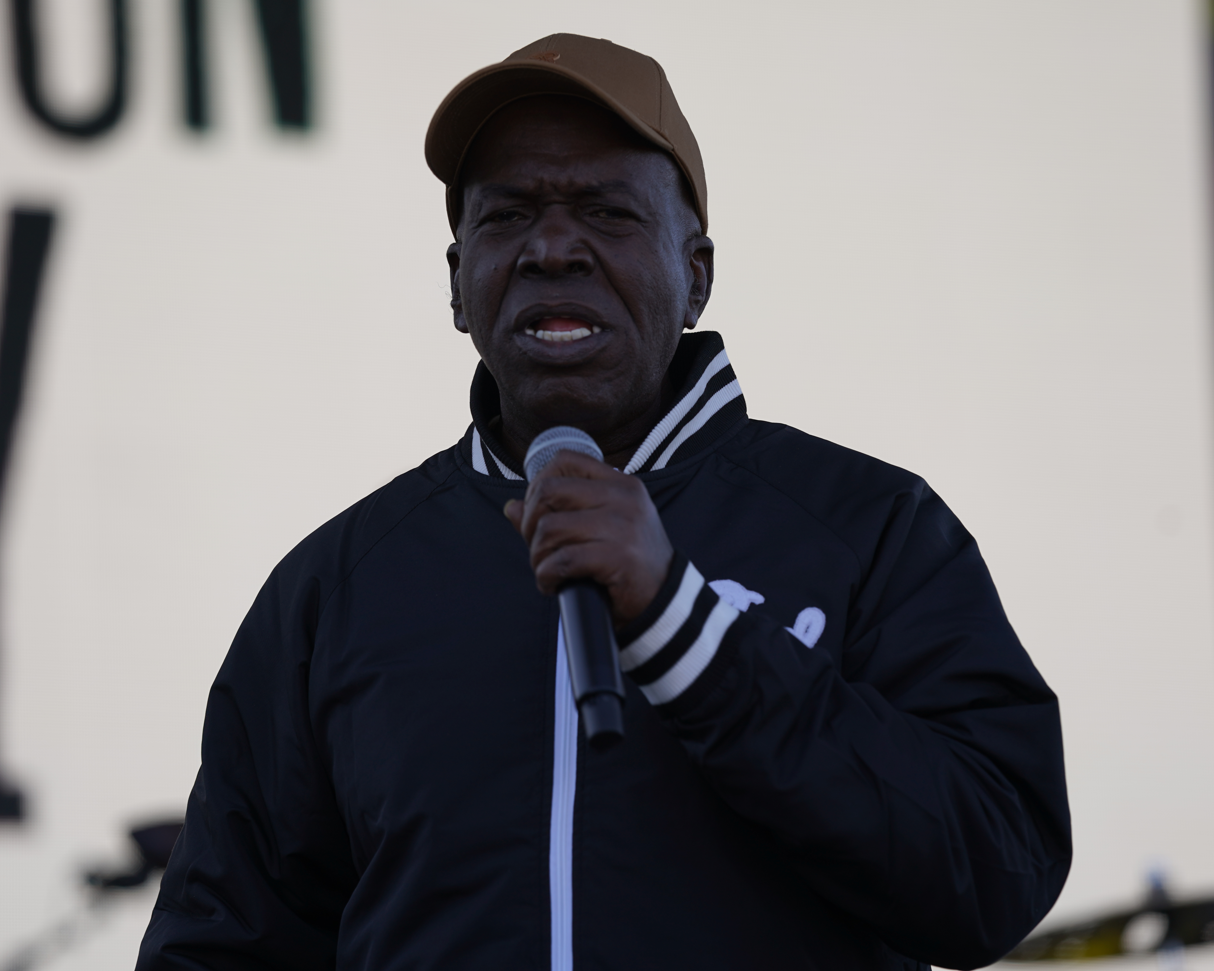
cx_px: 578
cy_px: 484
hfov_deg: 8.6
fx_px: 8120
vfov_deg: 6.8
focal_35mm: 226
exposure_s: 1/320
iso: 100
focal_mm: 200
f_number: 4
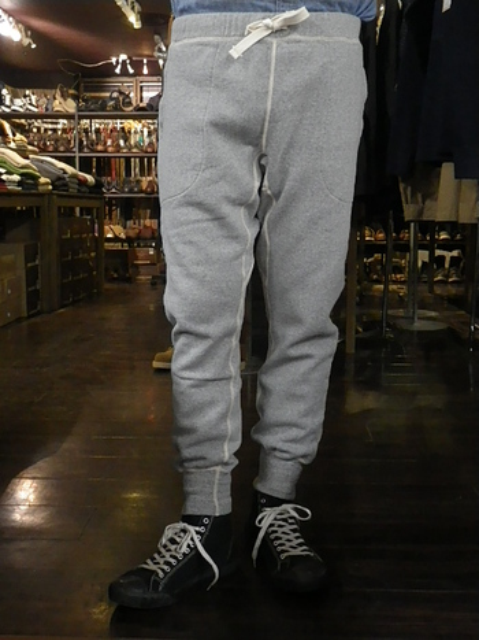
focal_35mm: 42
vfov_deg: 44.8
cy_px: 320
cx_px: 240
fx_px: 775
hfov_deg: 34.3
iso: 800
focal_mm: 7.5
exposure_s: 1/30
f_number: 4.2
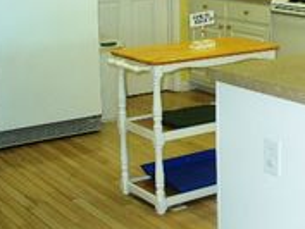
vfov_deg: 19.0
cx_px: 305
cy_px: 55
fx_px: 679
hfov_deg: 24.2
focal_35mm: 77
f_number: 2.8
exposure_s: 1/60
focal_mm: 6.1
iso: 200
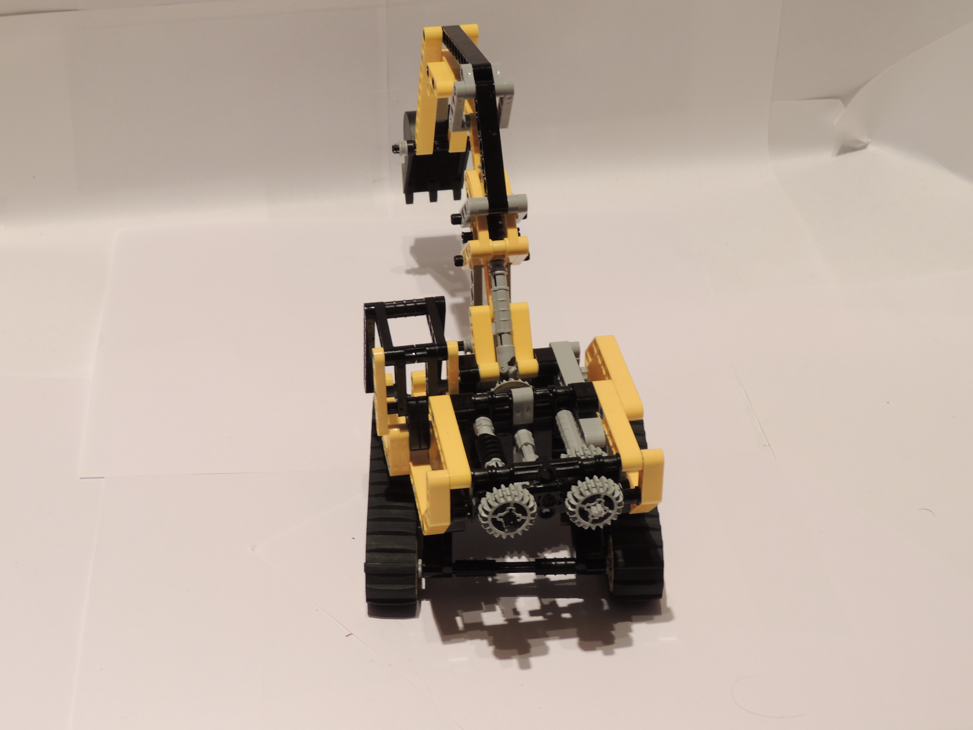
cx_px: 486
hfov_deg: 27.8
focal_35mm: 70
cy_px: 365
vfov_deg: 21.0
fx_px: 1968
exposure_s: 1/2.5
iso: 100
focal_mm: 12.4
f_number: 4.3
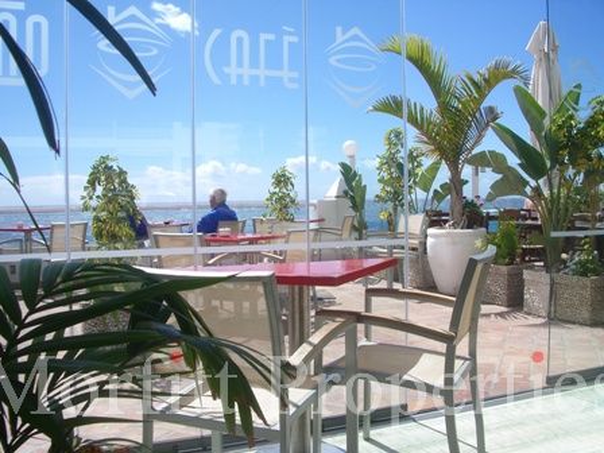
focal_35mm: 35
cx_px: 302
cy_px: 226
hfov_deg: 52.6
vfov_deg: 40.7
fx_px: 611
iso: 80
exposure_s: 1/640
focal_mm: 5.8
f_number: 4.3
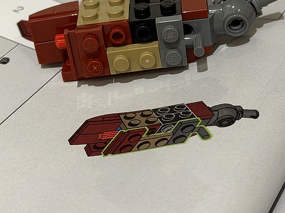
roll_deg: -2.6
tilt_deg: -36.3
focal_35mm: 83
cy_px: 47
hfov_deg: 23.6
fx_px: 683
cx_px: 157
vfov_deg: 17.6
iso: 250
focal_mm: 6.76
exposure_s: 1/60
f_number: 1.78
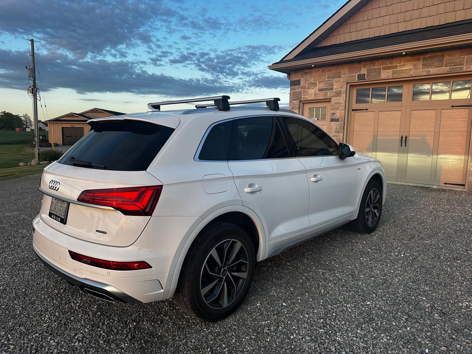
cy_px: 177
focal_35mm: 24
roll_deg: +0.3
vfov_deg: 56.8
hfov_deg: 71.6
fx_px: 327
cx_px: 236
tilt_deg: -7.2
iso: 80
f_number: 1.78
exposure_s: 1/467
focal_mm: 6.86
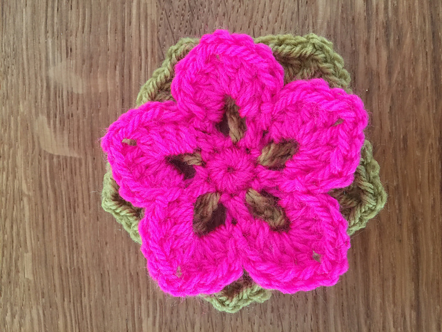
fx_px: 370
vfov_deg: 48.2
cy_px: 166
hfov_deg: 61.7
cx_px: 221
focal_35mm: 29
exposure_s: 1/33
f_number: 2.2
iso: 50
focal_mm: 4.15
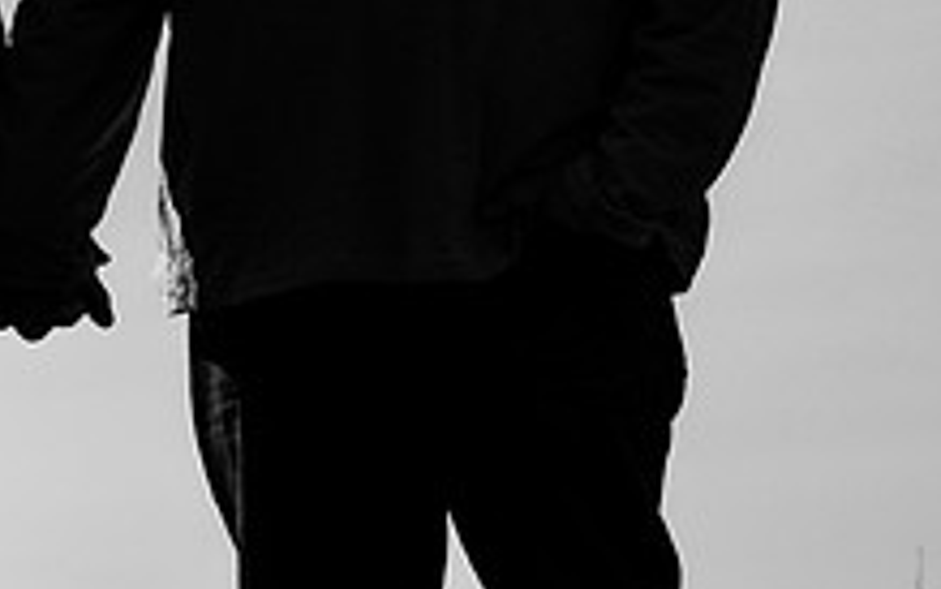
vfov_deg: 2.5
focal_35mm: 531
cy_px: 60
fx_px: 13621
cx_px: 180
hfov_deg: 4.0
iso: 50
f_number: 4.5
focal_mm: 125
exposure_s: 1/2000
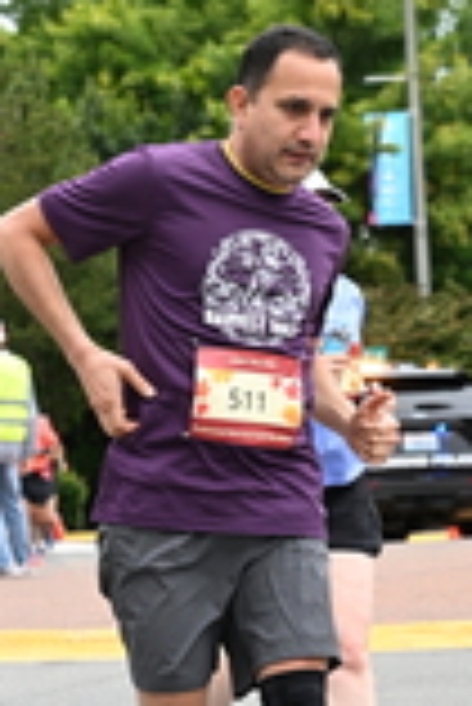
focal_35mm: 161
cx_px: 79
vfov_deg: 12.7
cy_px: 351
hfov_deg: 8.5
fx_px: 3159
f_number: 4
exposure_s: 1/800
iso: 1600
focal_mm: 46
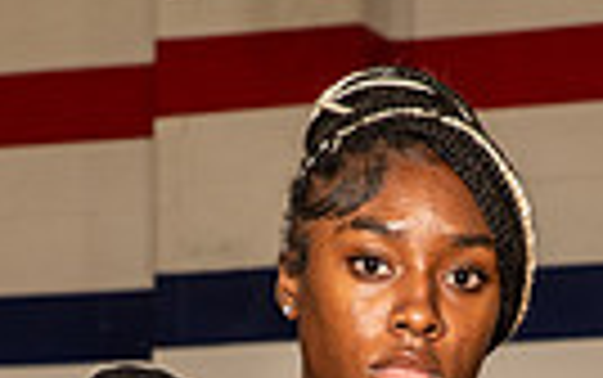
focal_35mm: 198
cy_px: 940
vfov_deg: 6.3
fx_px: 3257
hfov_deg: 10.6
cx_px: 378
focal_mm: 58
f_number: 6.3
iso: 320
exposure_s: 1/320
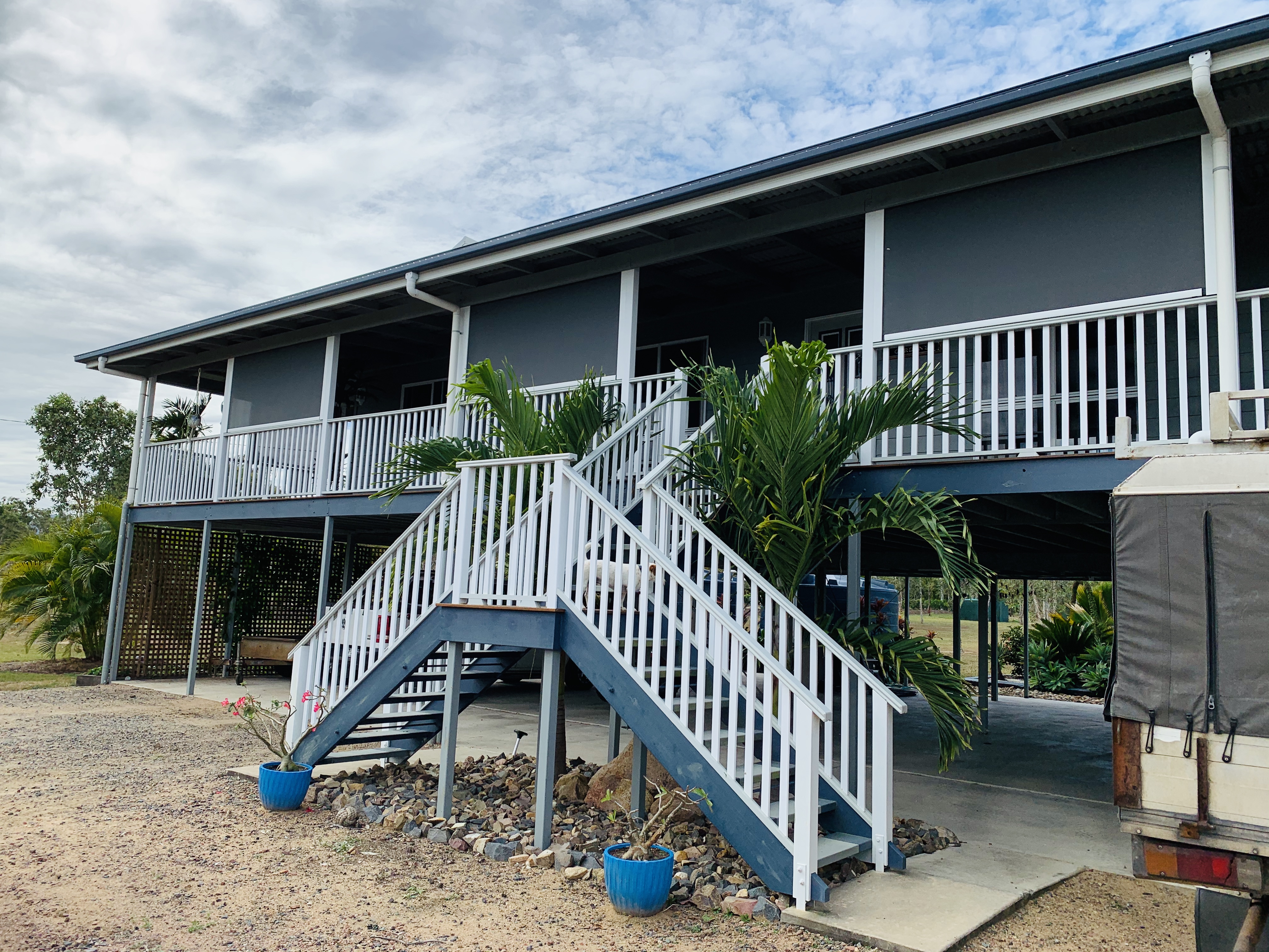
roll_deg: -2.6
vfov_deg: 53.1
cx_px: 634
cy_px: 476
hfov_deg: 67.3
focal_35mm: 26
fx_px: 953
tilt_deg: +7.3
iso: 25
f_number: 1.8
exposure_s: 1/2257
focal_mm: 4.25
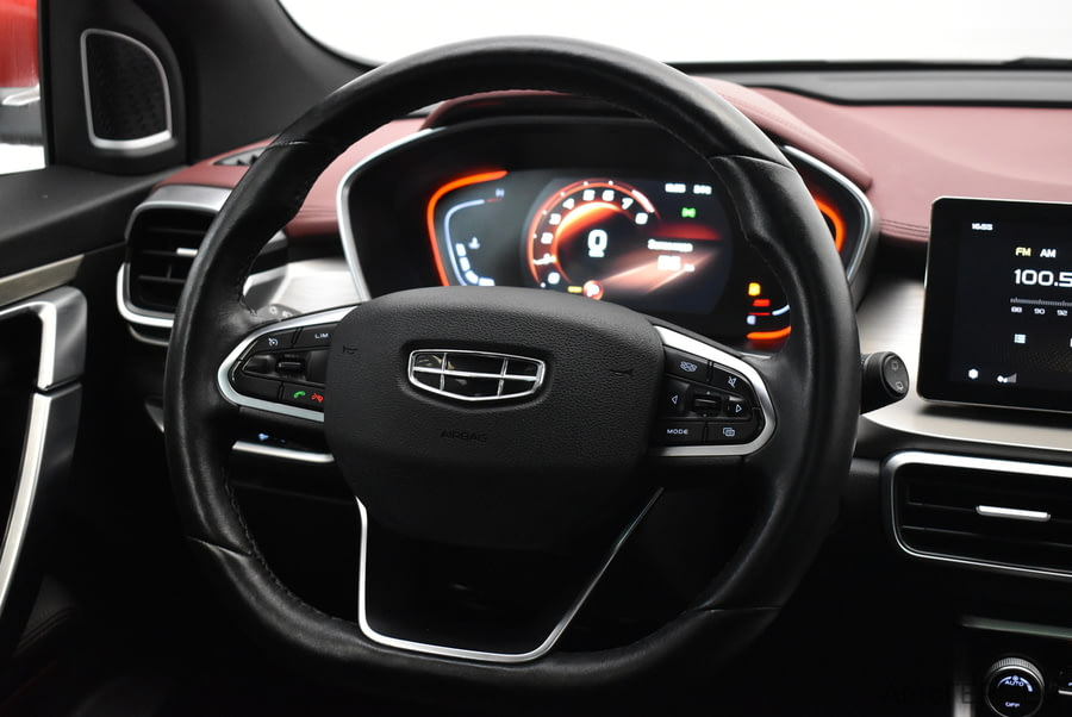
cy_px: 358
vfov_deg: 28.1
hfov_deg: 41.1
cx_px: 536
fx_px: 1431
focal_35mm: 48
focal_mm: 32
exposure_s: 1/50
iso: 3200
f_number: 4.5
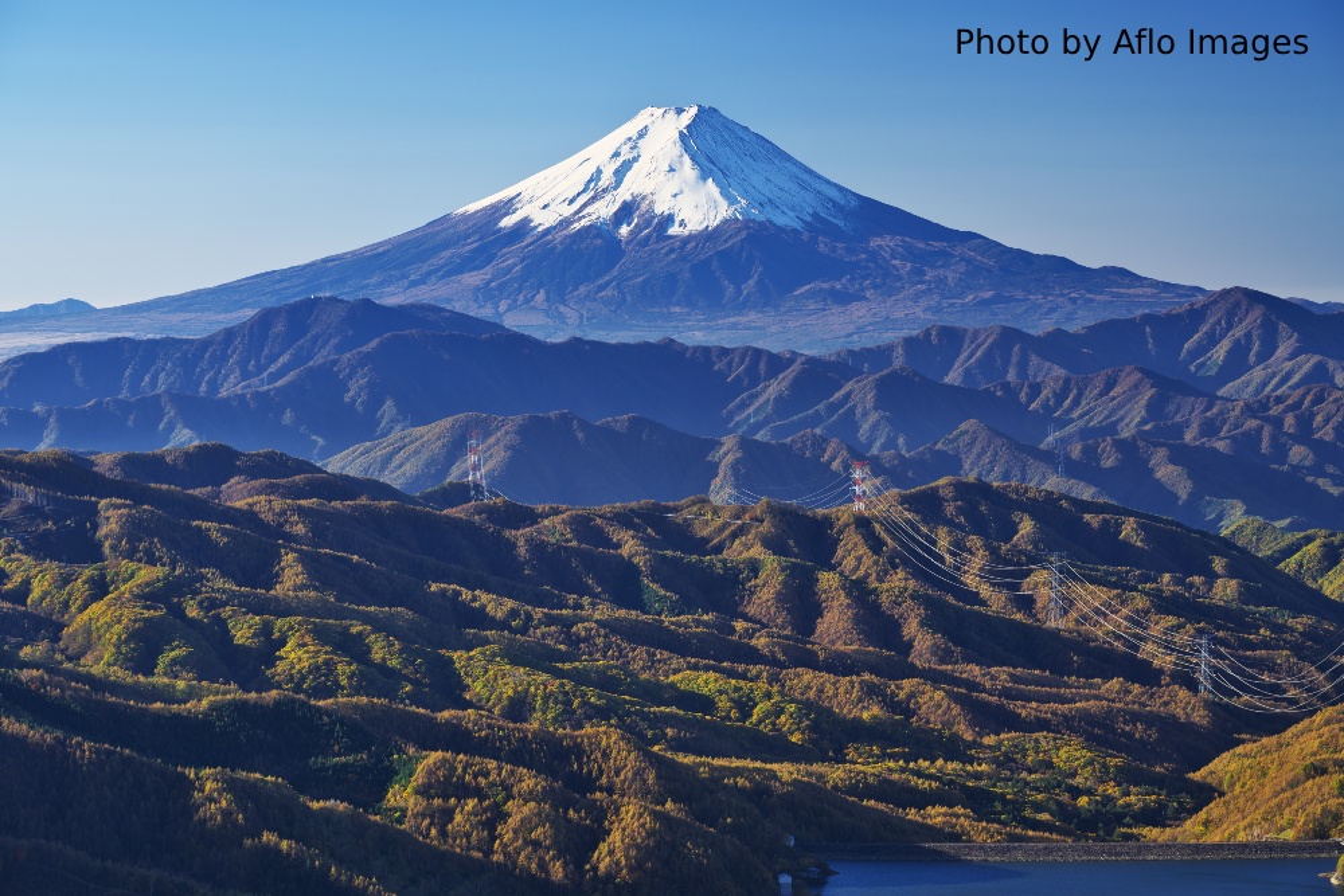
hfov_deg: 20.0
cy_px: 448
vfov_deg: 13.4
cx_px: 672
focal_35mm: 102
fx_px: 3808
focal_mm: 102
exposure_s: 1/30
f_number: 8
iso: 100
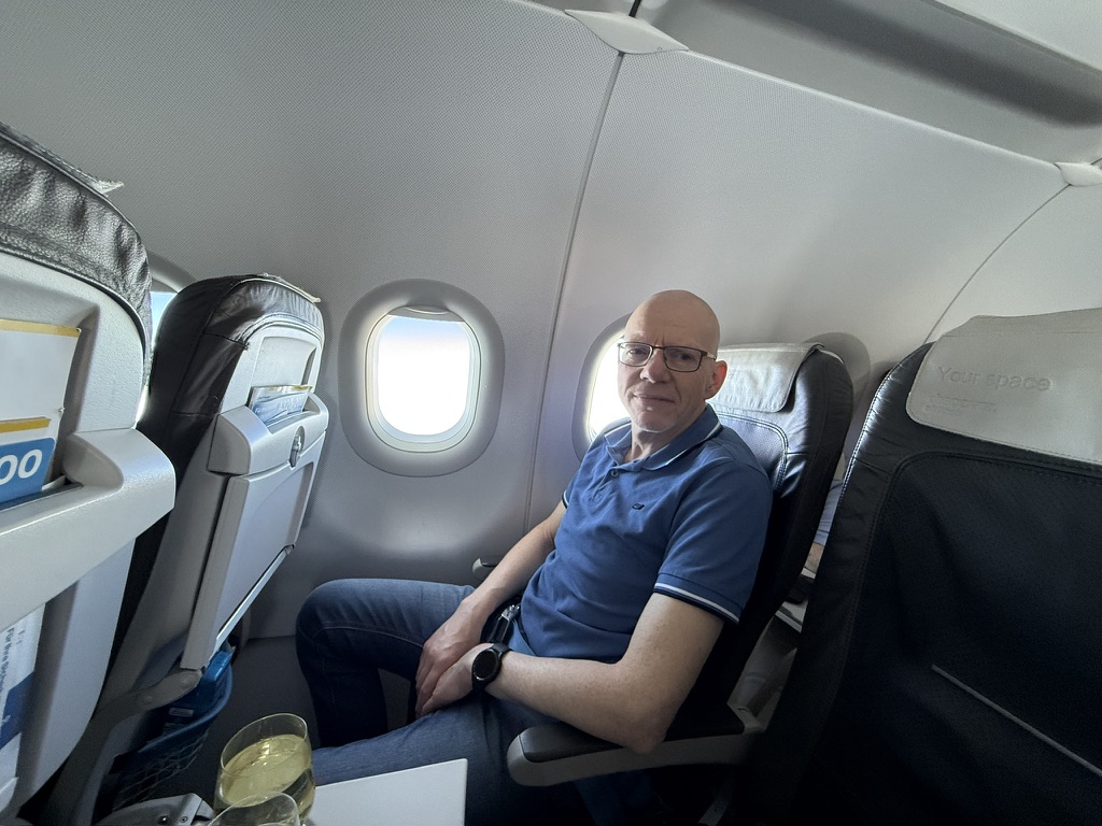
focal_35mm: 14
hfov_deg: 102.1
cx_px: 551
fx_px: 446
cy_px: 413
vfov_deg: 85.7
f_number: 2.2
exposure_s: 1/122
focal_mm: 2.22
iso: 400
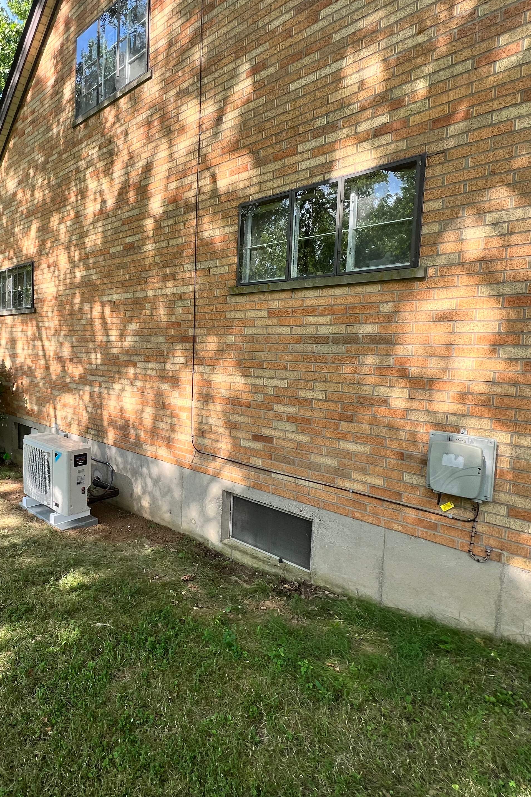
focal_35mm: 19
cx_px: 116
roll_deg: -0.4
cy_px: 379
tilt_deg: -3.4
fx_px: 420
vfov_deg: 86.8
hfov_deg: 60.1
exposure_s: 1/272
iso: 32
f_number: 1.8
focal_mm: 1.57
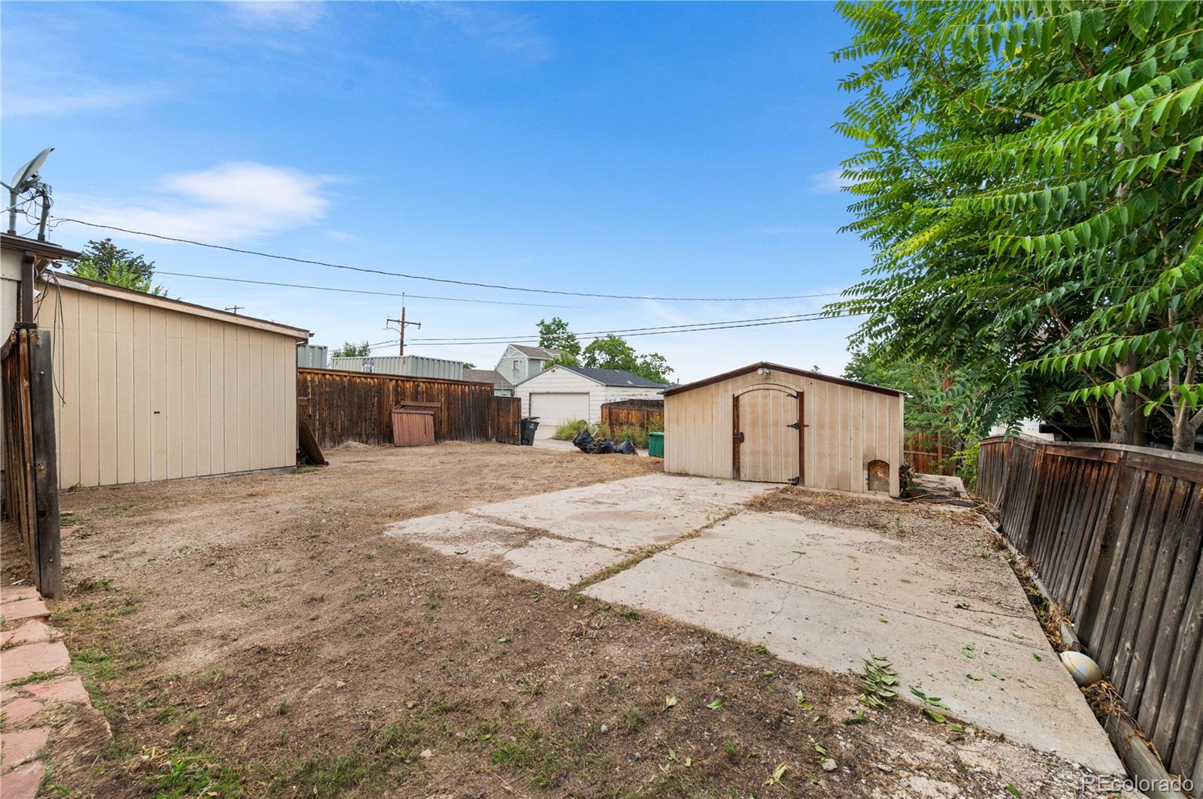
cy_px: 400
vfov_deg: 81.1
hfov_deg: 104.3
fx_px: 467
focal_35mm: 14
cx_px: 602
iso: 250
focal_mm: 14
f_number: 8
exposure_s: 1/50
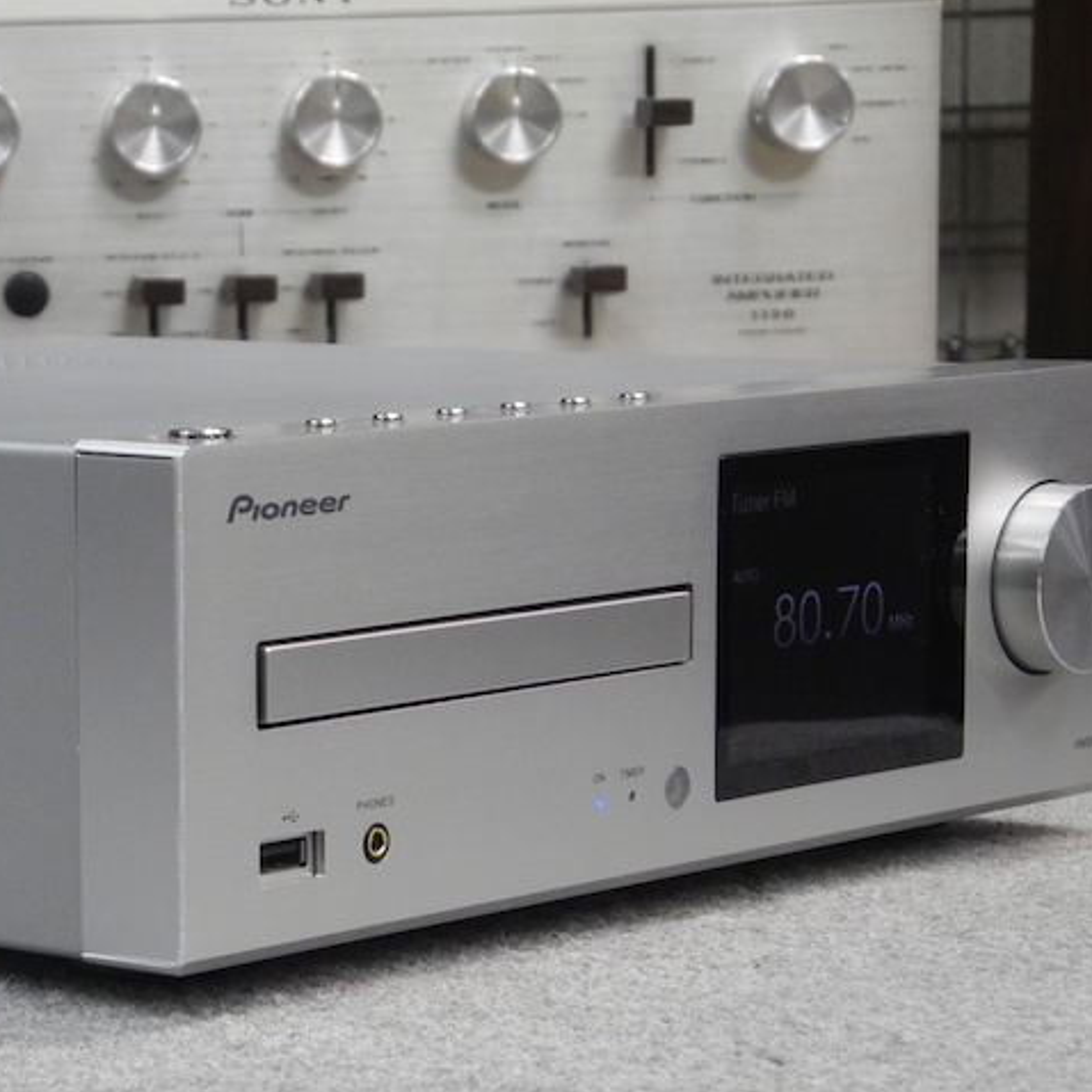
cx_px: 117
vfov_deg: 12.9
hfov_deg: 12.8
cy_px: 768
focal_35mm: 135
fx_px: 4818
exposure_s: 1/30
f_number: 4
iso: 310
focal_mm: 16.3
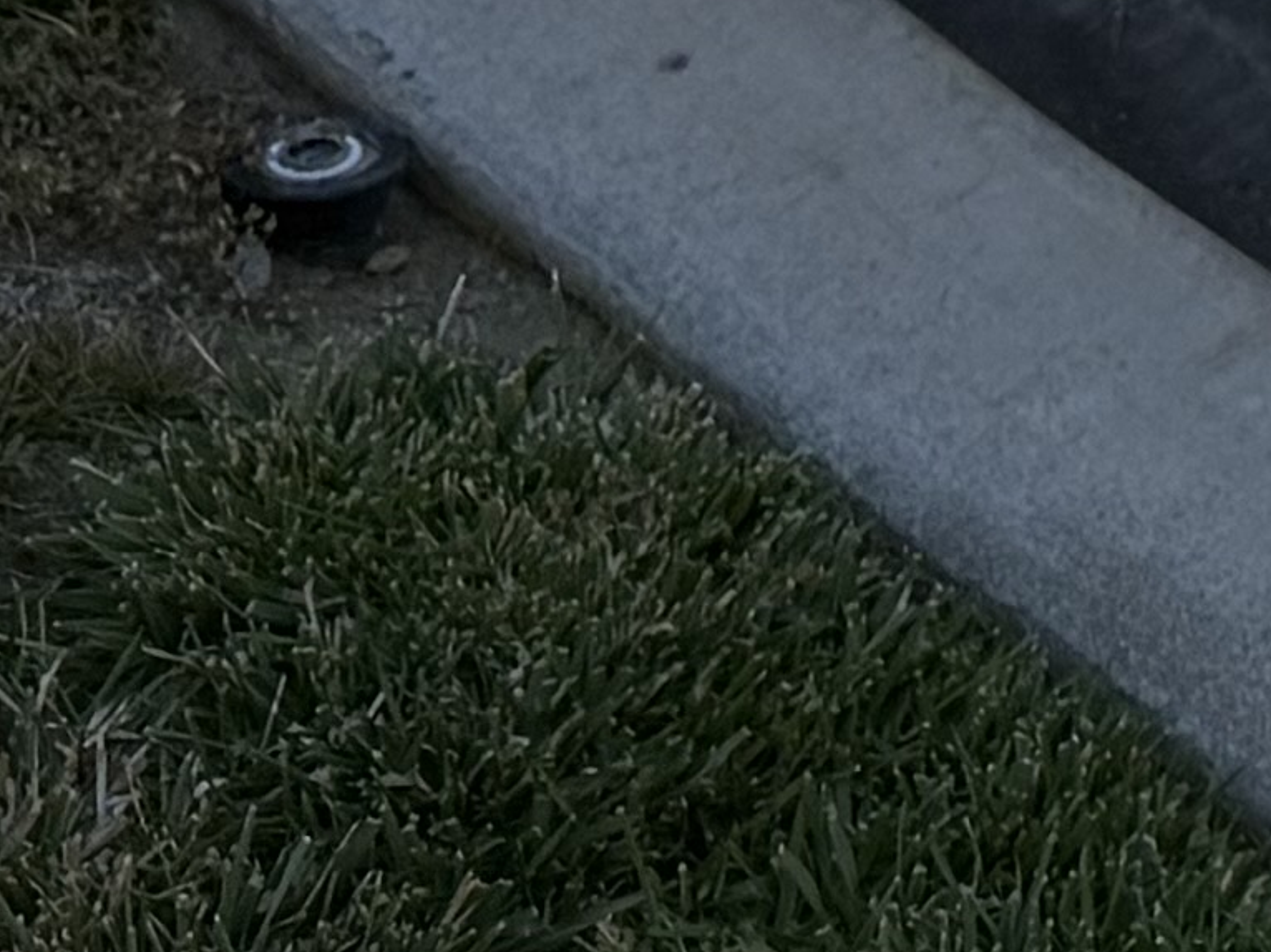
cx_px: 2469
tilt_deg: -16.9
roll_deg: +4.7
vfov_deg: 6.9
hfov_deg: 10.3
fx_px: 6570
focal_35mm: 179
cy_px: -2423
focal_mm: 6.76
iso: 100
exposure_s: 1/3021
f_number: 1.78
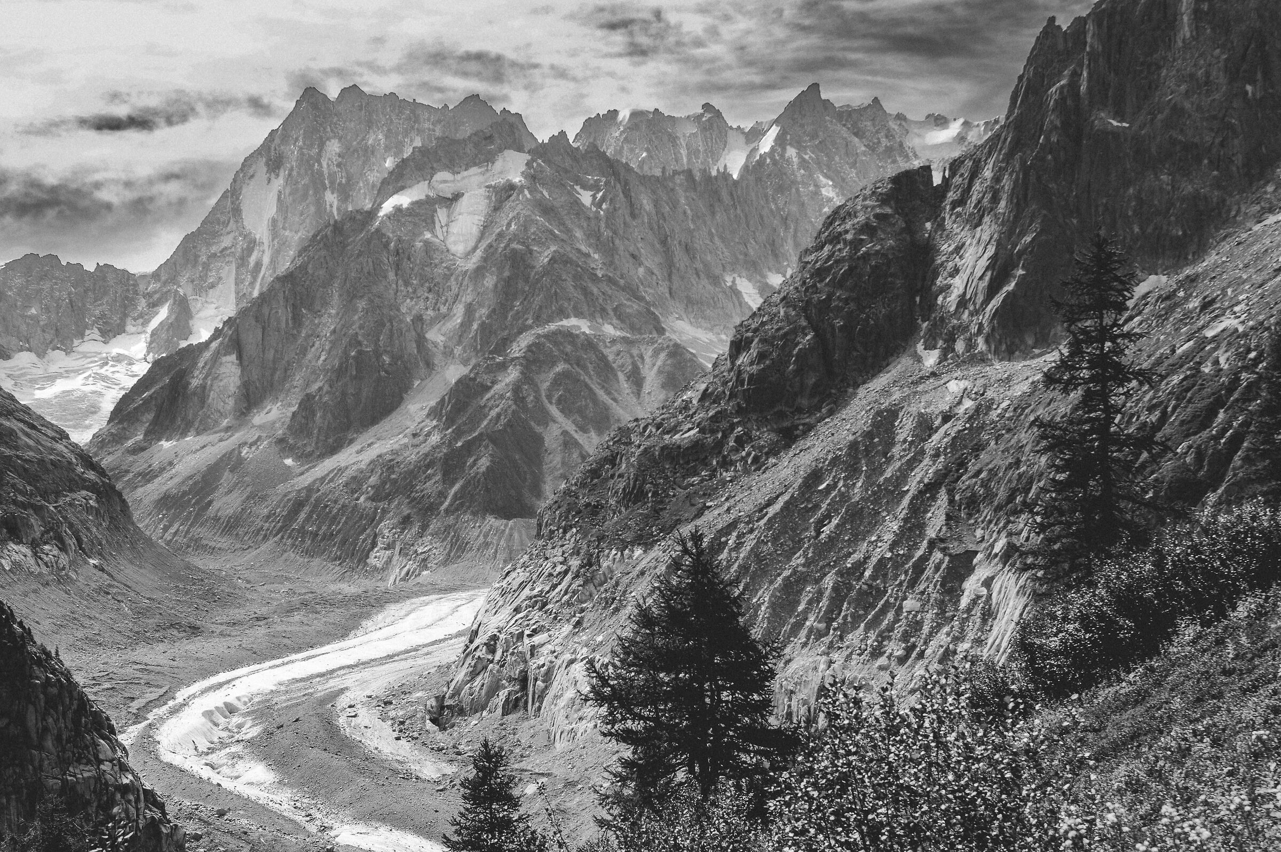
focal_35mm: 60
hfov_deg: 33.4
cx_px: 640
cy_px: 426
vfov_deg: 22.6
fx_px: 2133
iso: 200
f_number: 9
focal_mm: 40
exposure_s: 1/320
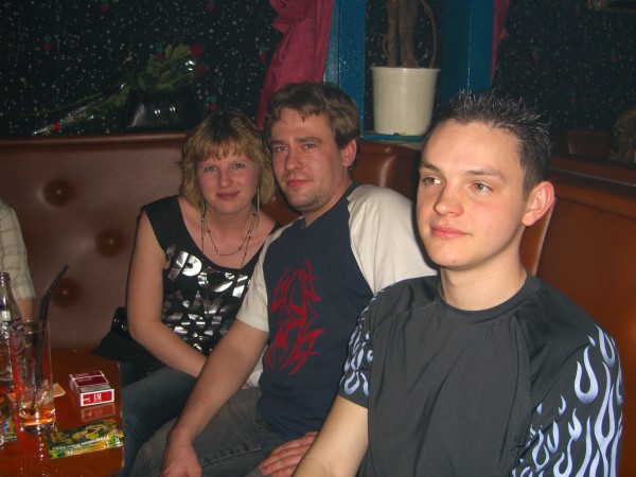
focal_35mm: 38
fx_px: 698
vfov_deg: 37.7
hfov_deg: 49.0
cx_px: 318
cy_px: 238
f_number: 2.8
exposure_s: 1/60
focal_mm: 7.9
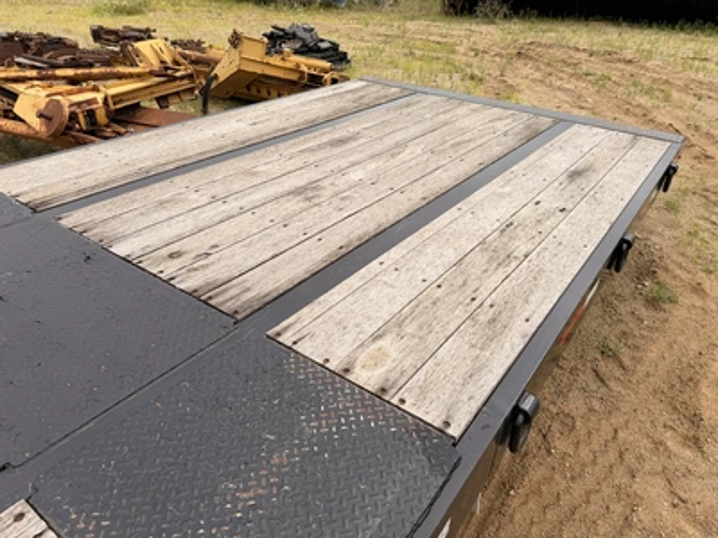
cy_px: 269
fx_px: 498
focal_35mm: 24
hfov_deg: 71.6
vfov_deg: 56.8
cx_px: 359
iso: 80
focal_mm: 6.76
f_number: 1.78
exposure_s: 1/1361
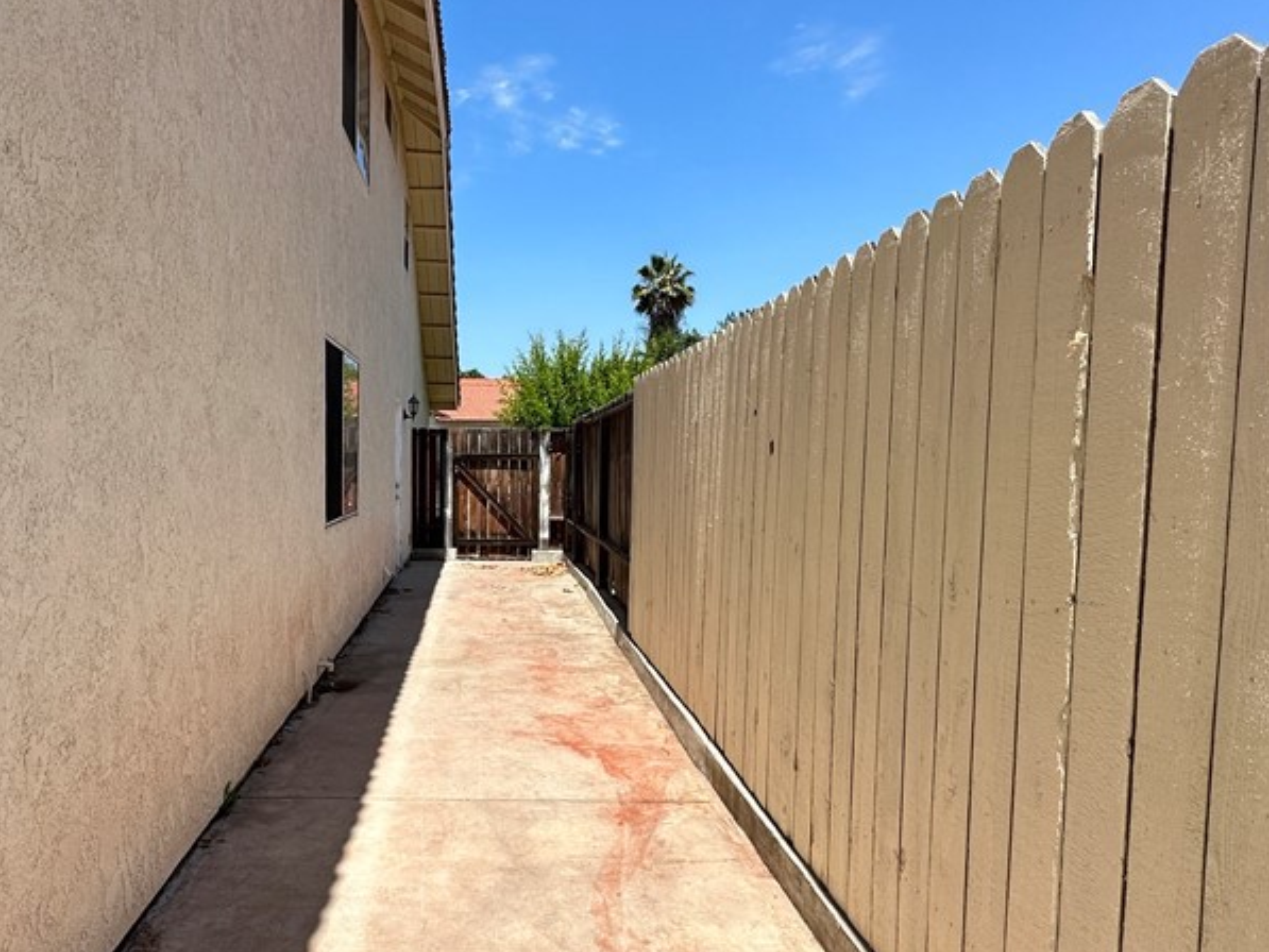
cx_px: 523
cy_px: 495
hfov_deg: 71.0
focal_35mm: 24
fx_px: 880
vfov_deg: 56.8
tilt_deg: -3.5
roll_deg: -0.8
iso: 50
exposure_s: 1/2053
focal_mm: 2.22
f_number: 2.2
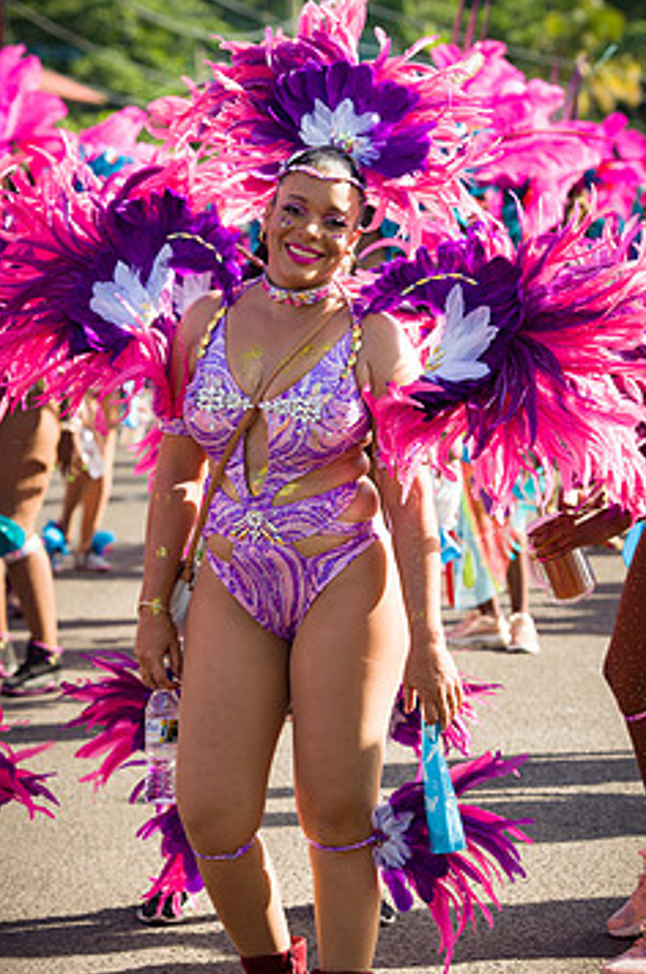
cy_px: 523
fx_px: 3486
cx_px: 308
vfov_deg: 15.9
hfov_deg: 10.6
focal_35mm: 129
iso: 100
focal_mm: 102
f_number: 5.6
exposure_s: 1/200
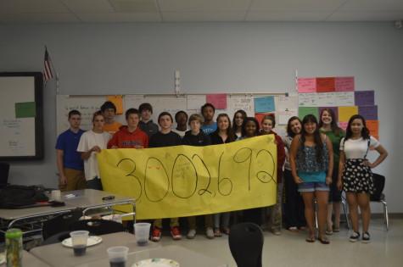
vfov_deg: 36.7
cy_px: 134
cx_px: 202
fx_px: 402
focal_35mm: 36
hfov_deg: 53.2
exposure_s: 1/40
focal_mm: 24
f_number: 4
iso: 160
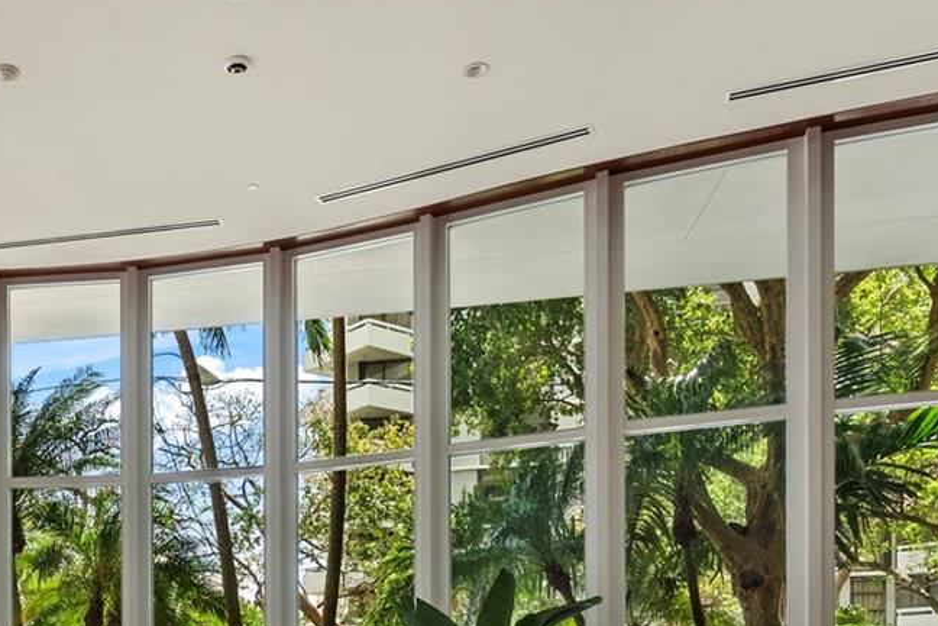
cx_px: 166
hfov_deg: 43.8
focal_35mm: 42
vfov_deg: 28.5
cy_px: 711
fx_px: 1094
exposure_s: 1/25
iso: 400
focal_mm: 17
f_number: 8
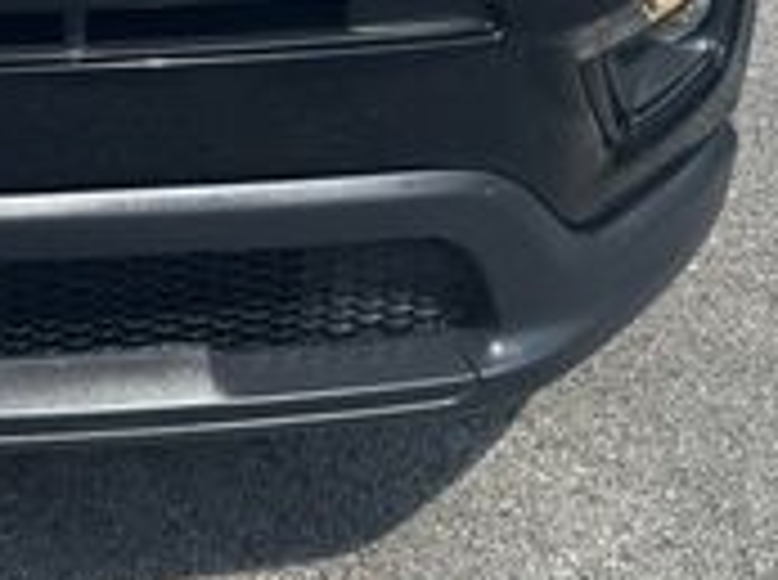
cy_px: -220
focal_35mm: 89
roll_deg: +0.3
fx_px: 1996
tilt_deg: -18.8
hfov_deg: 20.8
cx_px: -126
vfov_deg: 15.6
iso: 80
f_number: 1.78
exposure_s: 1/2331
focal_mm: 6.76
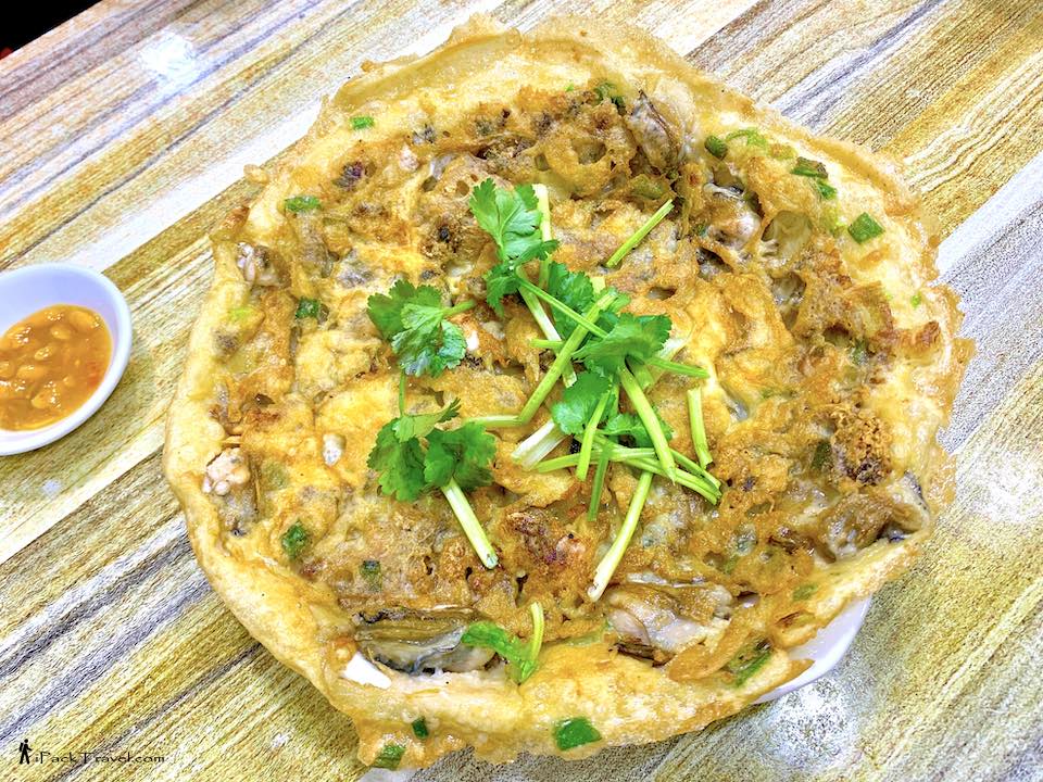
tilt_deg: -61.6
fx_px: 783
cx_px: 522
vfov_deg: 53.1
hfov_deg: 67.3
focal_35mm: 26
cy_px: 391
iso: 64
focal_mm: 4.25
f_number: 1.8
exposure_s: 1/49
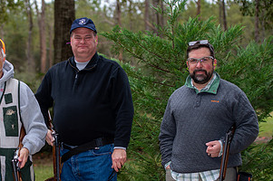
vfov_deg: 10.1
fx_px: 1023
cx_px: 44
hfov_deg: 15.1
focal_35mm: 135
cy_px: 147
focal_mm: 70
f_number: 3.2
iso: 320
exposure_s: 1/250
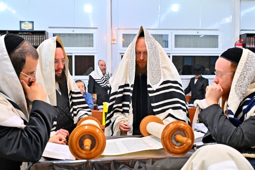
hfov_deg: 53.1
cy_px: 85
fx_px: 255
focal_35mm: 36
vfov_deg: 36.9
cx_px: 128
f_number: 4
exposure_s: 1/200
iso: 1000
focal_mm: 24
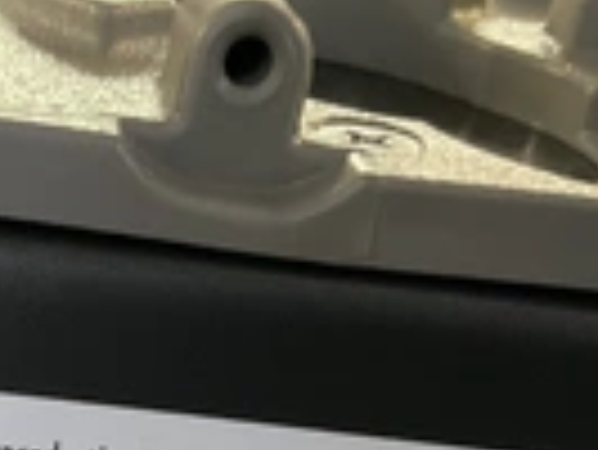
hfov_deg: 21.8
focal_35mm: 87
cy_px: 626
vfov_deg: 15.9
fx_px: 1504
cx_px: 27
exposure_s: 1/24
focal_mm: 3
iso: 500
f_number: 1.8
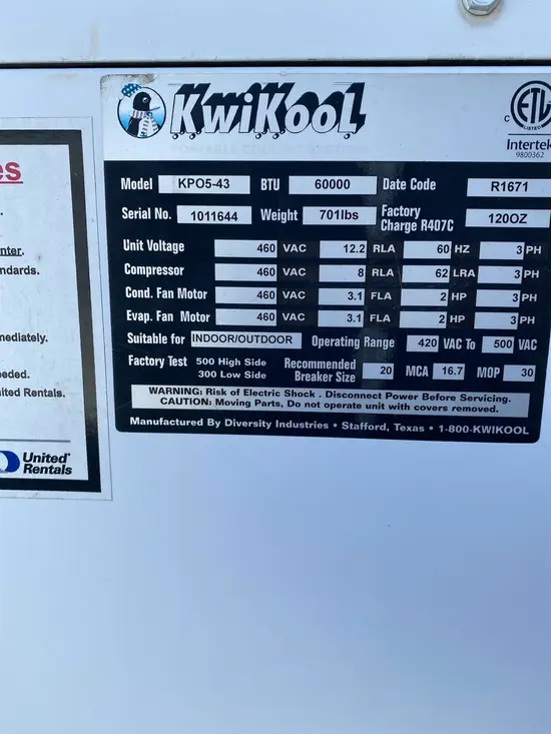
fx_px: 552
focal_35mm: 26
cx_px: 276
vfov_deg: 67.3
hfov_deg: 53.1
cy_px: 367
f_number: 1.8
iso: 32
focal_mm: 4.25
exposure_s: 1/905
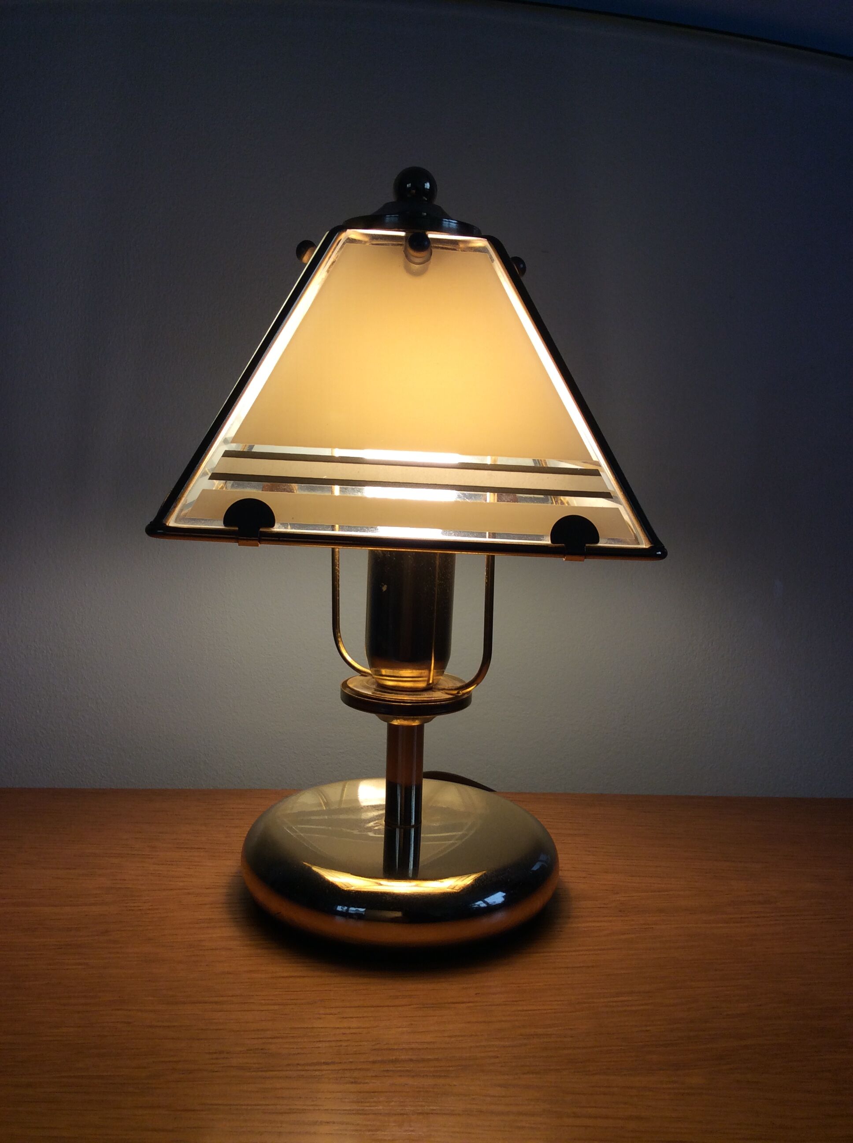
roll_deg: -1.1
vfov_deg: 56.9
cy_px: 572
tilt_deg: -6.7
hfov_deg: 44.1
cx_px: 426
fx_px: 1054
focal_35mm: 32
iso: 32
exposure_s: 1/120
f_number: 2.4
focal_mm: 3.3
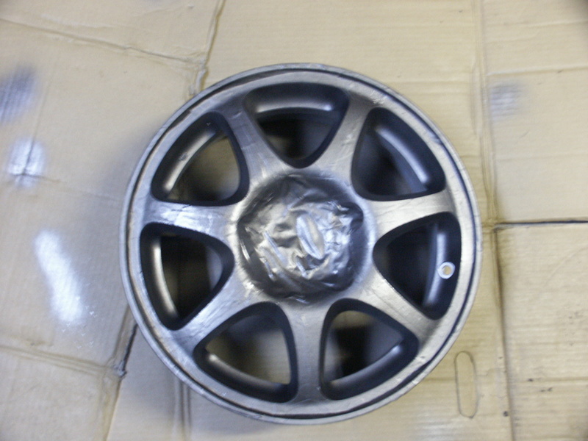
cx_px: 294
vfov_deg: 27.0
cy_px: 220
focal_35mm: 54
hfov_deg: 35.5
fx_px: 917
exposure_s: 1/3
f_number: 3.5
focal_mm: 13.95
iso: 200
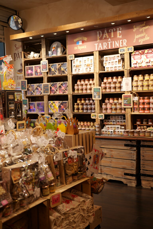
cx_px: 76
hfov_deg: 31.2
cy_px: 114
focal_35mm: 43
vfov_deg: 45.4
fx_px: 274
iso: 100
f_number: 2.8
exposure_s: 1/60
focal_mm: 43
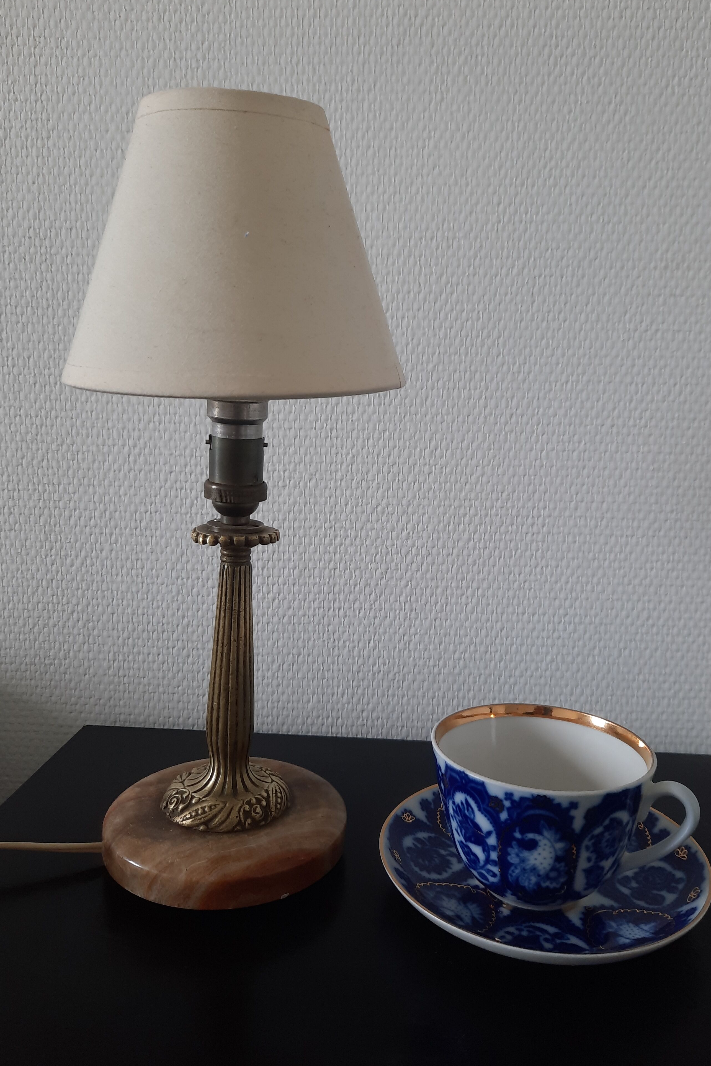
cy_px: 523
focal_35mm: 27
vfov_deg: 67.4
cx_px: 407
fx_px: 800
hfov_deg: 47.8
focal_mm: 4.6
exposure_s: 1/50
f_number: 2
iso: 64
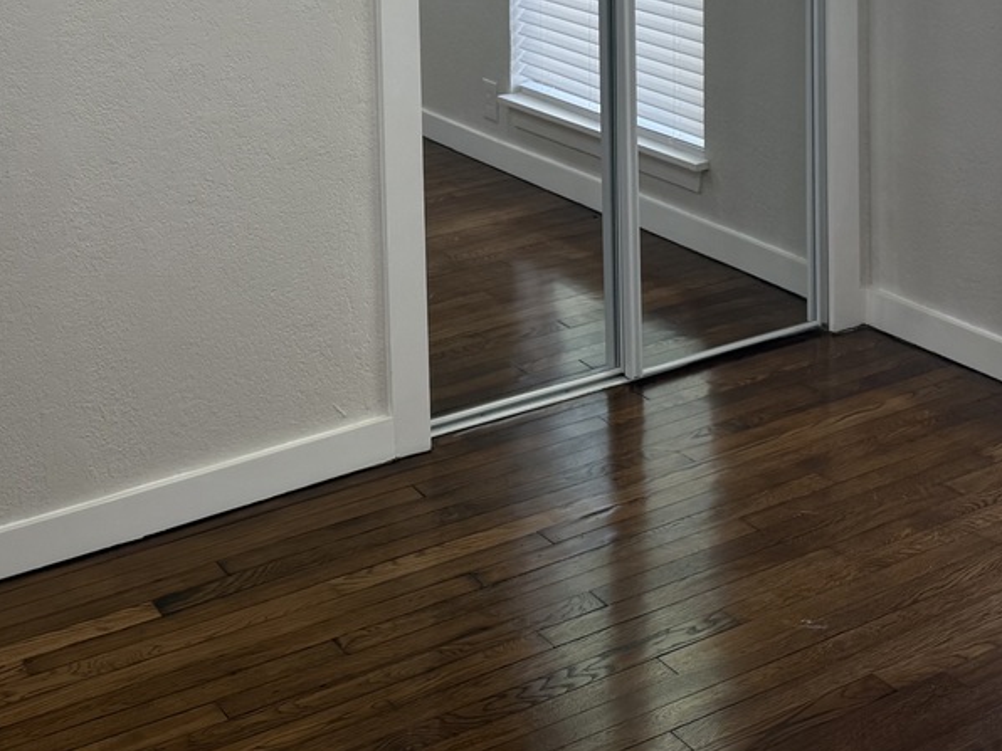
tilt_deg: -6.6
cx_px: 415
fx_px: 1679
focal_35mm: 58
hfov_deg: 33.2
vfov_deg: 23.3
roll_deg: +1.0
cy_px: -119
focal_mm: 6.76
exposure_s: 1/120
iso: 80
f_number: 1.78
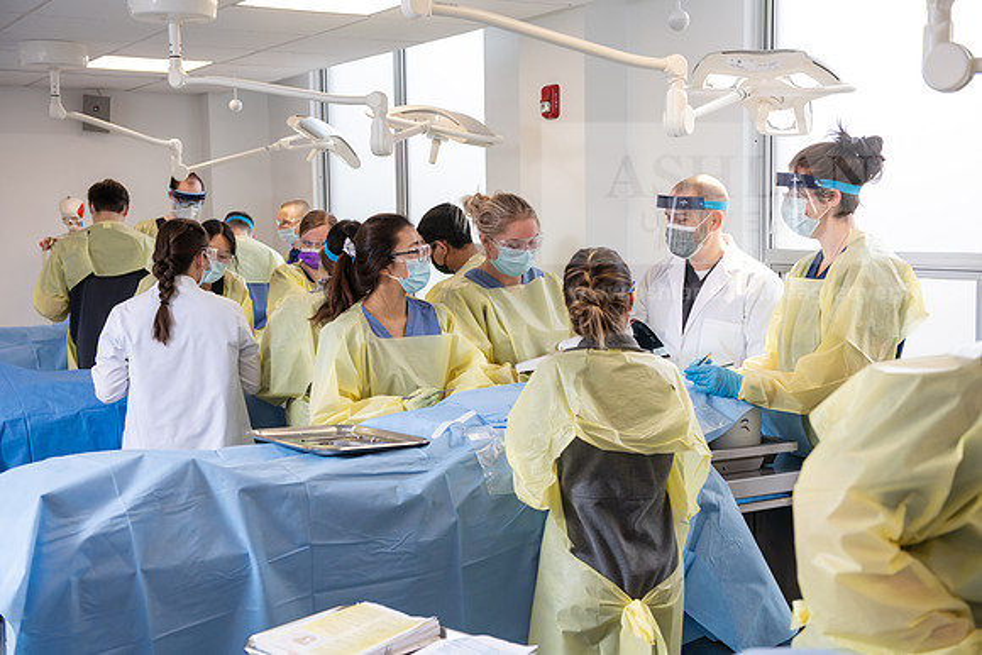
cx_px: 491
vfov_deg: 28.1
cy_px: 328
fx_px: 1310
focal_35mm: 48
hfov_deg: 41.1
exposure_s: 1/200
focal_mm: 48
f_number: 4
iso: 500
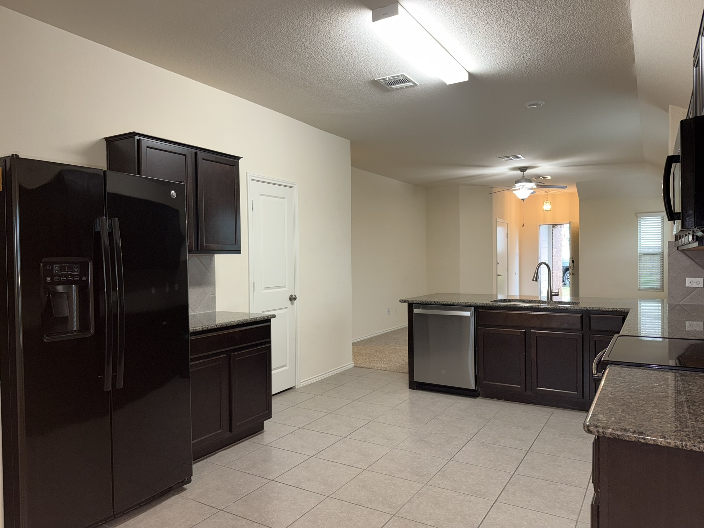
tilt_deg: -1.6
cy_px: 264
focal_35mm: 24
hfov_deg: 71.6
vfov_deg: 56.8
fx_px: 488
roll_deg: +0.6
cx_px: 352
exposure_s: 1/21
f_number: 1.78
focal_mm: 6.76
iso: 100
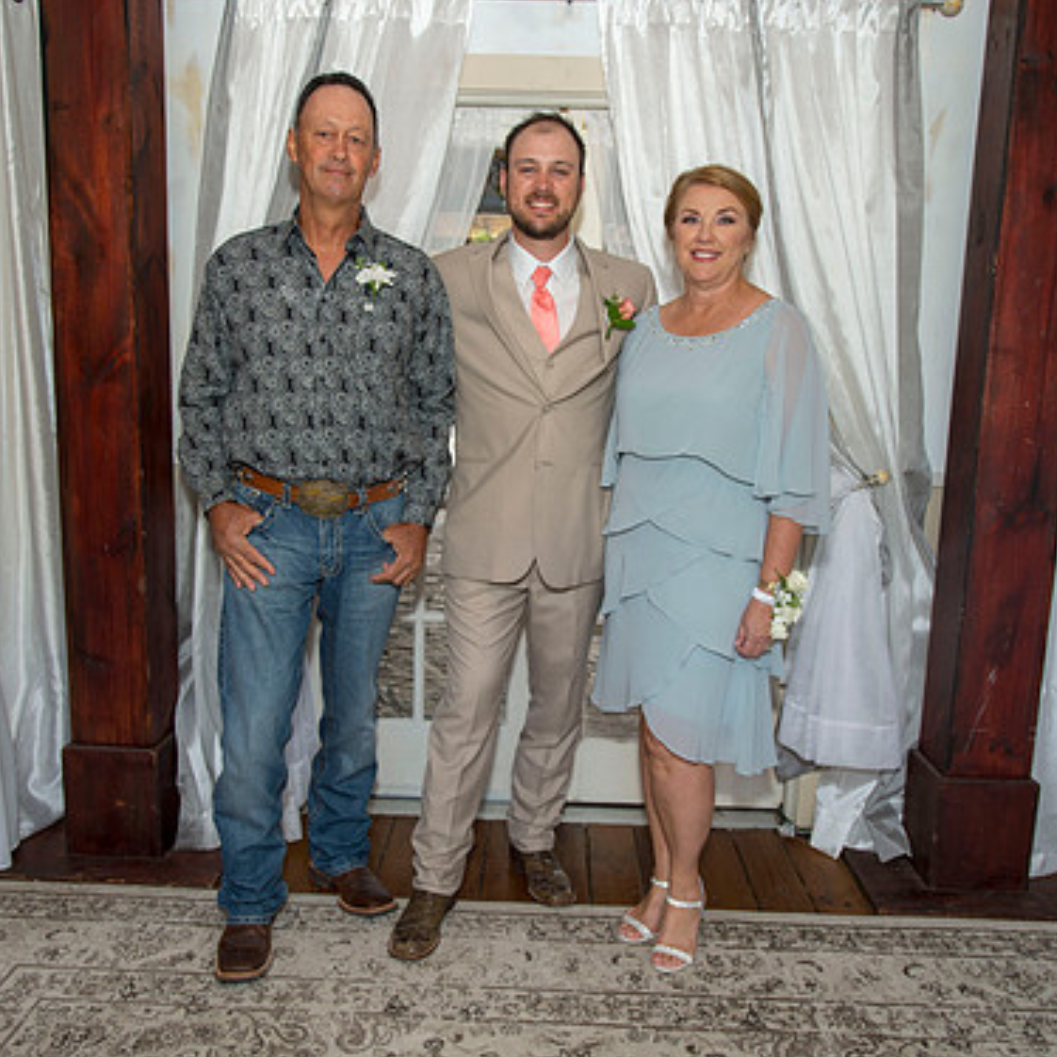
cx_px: 514
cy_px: 537
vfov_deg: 55.6
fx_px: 1002
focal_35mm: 29
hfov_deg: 55.6
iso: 200
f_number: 3.2
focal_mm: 22
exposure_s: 1/100
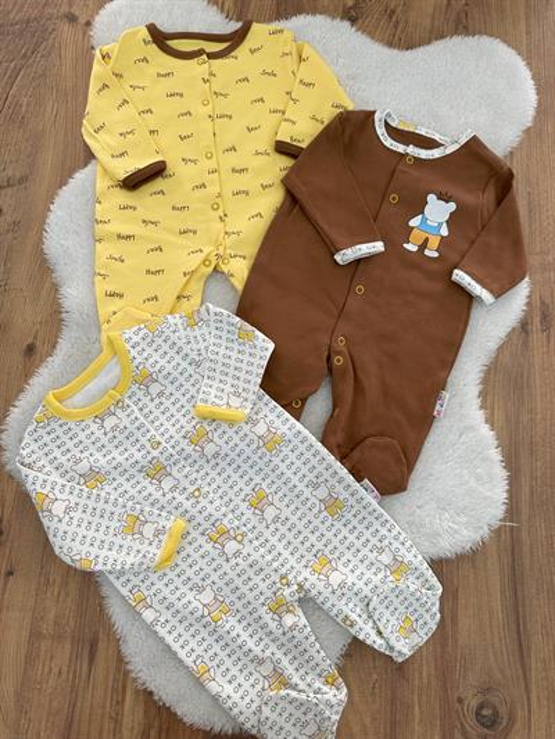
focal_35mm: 24
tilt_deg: -78.4
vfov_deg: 71.6
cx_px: 278
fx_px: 513
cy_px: 370
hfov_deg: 56.8
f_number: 1.78
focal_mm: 6.86
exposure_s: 1/100
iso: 80
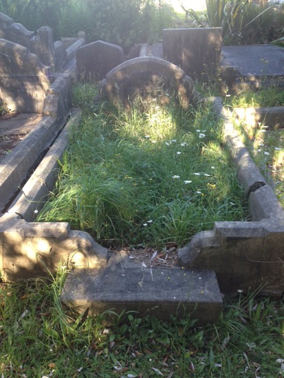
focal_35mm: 35
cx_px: 142
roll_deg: +2.6
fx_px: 383
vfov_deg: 52.6
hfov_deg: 40.7
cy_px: 189
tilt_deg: -30.0
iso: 80
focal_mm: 4.28
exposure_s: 1/120
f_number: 2.4
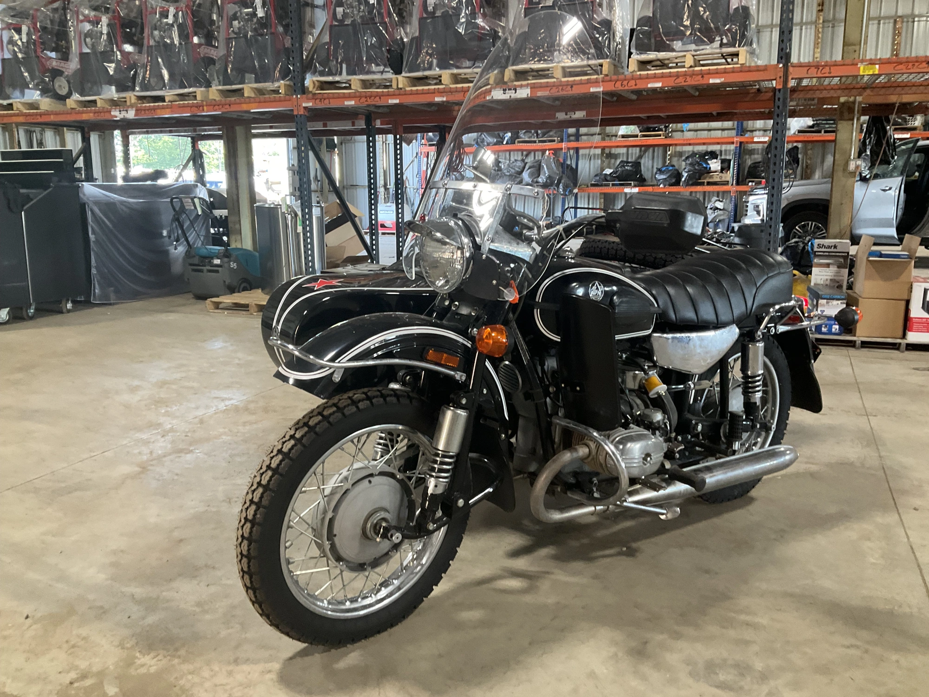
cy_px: 348
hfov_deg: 61.7
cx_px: 464
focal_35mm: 29
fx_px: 778
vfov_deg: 48.2
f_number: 1.8
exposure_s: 1/60
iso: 160
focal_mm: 3
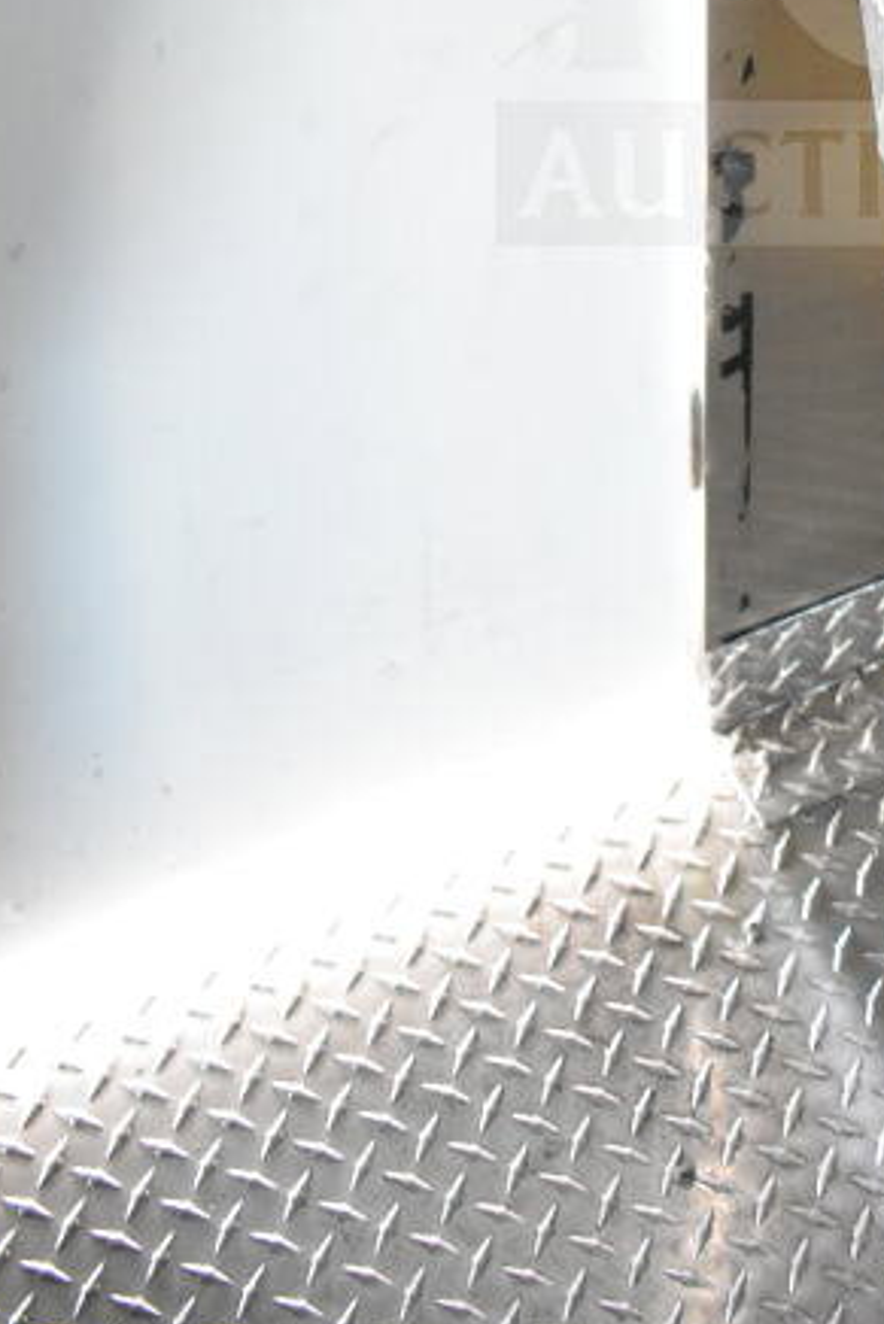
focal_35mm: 66
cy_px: 3
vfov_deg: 28.6
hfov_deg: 20.1
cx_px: 835
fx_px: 2431
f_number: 3.8
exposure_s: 1/30
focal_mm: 21
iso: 5600
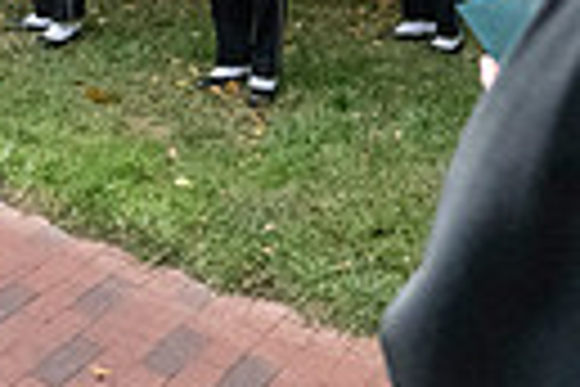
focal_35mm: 72
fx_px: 1160
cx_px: 85
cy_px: -272
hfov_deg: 27.3
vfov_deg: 16.4
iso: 6400
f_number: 4
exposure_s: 1/8000
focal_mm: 16
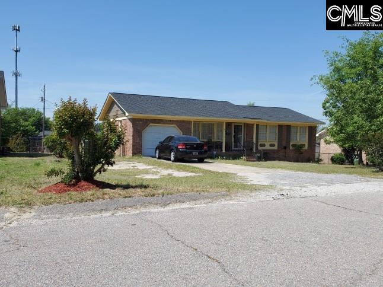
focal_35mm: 26
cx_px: 192
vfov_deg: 53.0
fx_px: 288
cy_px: 144
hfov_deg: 67.3
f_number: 2.4
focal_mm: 4.3
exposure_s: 1/1505
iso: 50
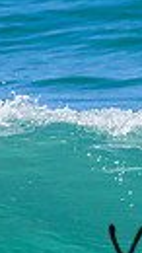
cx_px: 309
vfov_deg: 1.1
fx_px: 12809
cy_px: 238
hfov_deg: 0.6
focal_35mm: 1911
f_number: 11
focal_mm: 410
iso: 1100
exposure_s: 1/2000
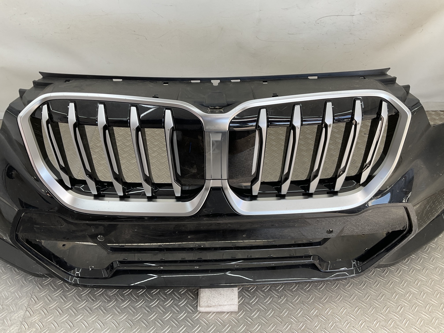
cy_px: 166
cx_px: 222
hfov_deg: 61.7
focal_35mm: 29
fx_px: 372
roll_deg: -2.6
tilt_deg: -42.2
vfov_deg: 48.2
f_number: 1.8
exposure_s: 1/108
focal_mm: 3
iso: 16
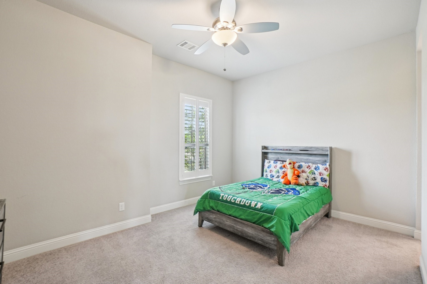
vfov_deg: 77.3
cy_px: 142
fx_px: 178
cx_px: 214
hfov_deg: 100.4
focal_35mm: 15
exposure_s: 1/6
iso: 400
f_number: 10
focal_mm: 10
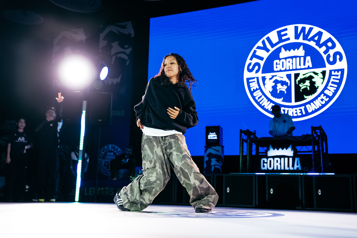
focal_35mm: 44
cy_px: 119
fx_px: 436
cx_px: 178
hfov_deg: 44.5
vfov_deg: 30.5
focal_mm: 44
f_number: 2.8
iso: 3200
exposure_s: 1/800
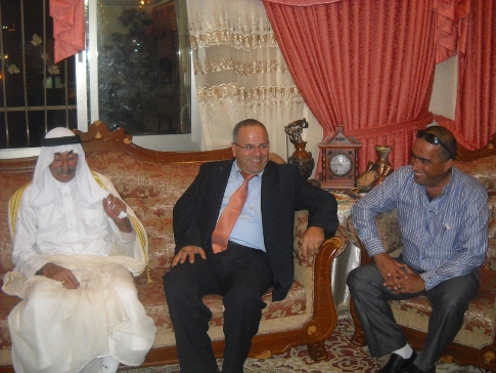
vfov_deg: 35.2
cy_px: 186
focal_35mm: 41
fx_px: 588
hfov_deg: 45.8
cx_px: 248
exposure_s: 1/30
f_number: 3.1
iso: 400
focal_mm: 6.72
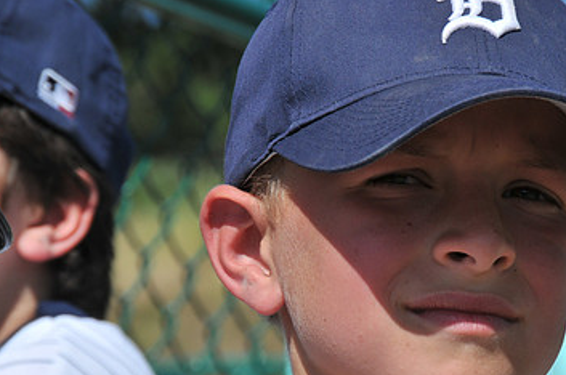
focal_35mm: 333
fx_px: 5223
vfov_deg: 4.1
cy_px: 280
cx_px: 443
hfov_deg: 6.2
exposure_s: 1/500
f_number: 11
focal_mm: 135
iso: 200
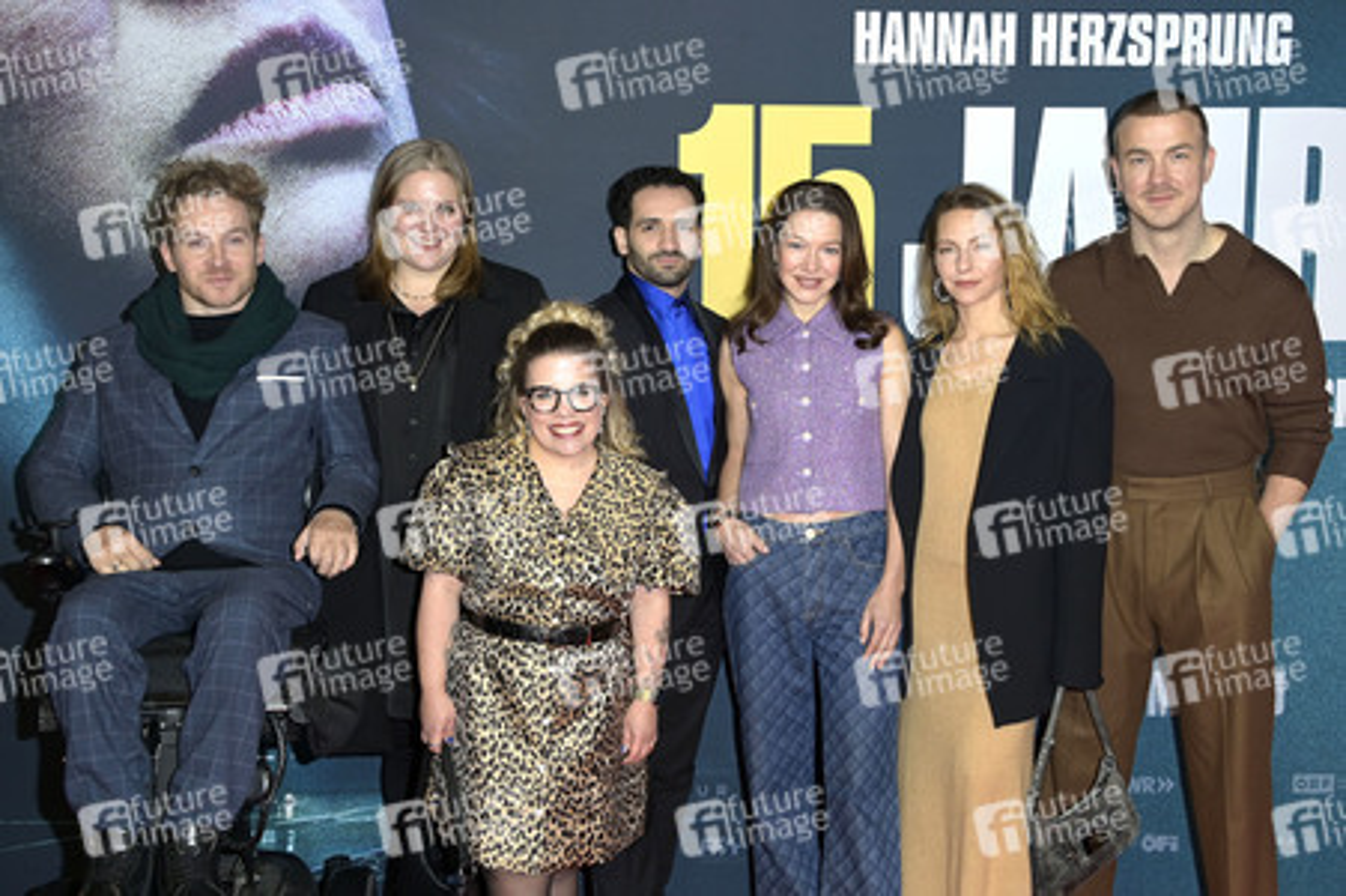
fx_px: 1644
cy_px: 448
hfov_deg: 44.5
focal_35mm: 44
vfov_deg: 30.5
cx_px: 673
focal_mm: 44
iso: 640
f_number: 5.6
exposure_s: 1/250
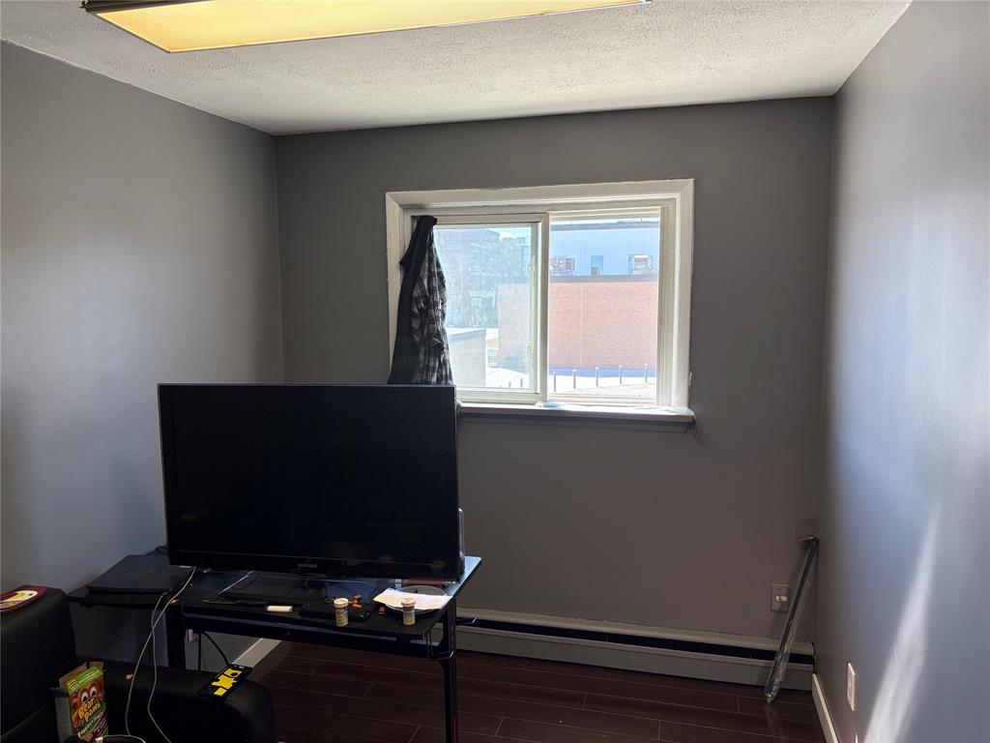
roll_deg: +1.1
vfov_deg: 53.1
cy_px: 372
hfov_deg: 67.3
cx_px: 495
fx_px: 744
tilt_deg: -5.9
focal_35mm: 26
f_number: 1.6
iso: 100
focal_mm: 5.96
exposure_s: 1/198
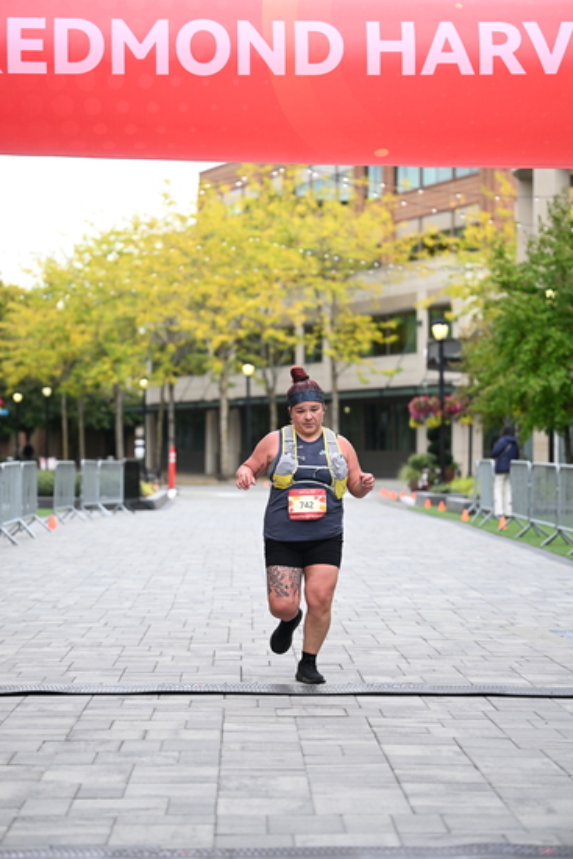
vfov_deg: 24.2
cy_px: 430
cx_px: 286
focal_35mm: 84
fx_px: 2004
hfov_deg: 16.3
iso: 640
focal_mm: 84
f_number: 2.8
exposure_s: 1/2000
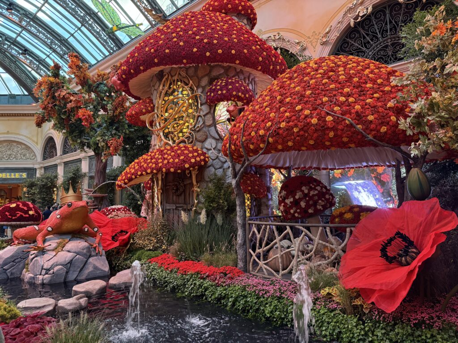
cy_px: 172
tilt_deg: +5.6
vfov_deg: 56.8
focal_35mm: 24
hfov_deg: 71.6
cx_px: 229
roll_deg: +0.3
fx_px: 318
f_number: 1.78
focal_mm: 6.76
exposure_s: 1/60
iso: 500
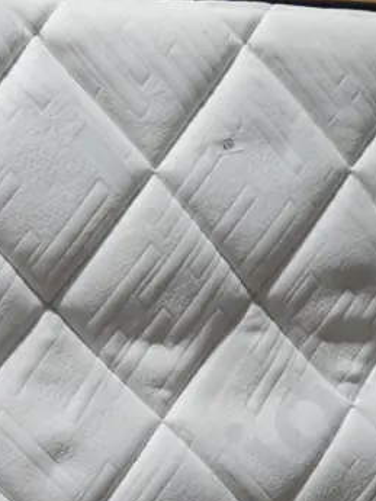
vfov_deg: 21.9
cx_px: 178
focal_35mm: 83
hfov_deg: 17.8
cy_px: 591
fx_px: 1201
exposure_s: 1/80
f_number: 3.5
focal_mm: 14
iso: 200
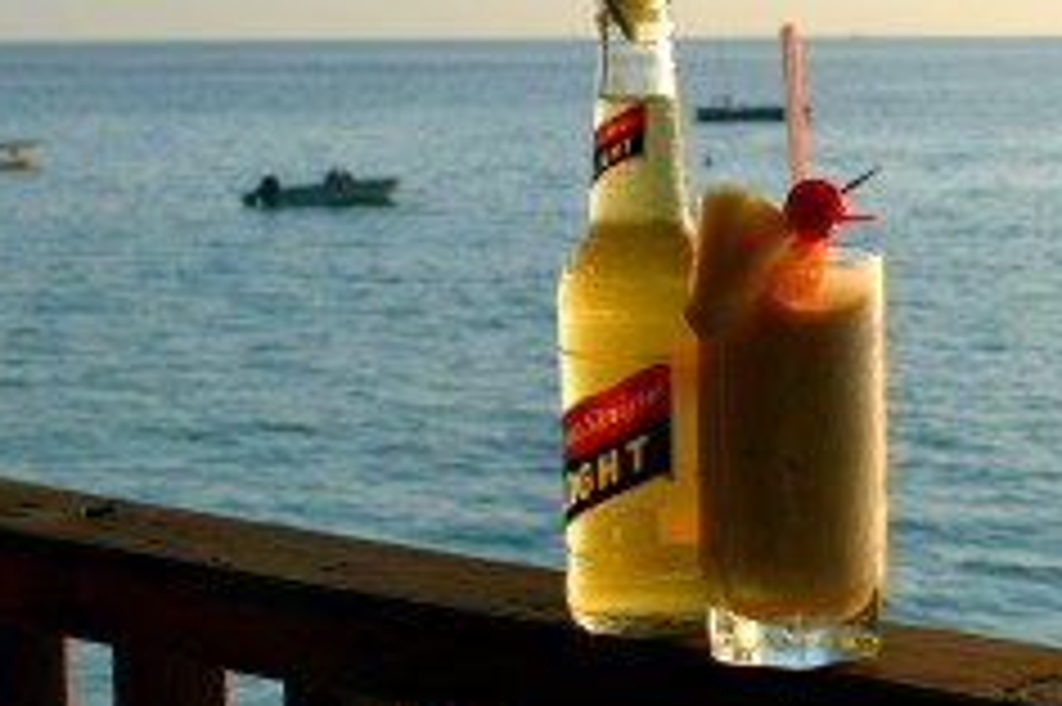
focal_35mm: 92
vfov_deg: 14.8
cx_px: 860
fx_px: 2714
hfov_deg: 21.8
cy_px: 227
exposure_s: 1/200
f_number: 7.1
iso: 100
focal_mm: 29
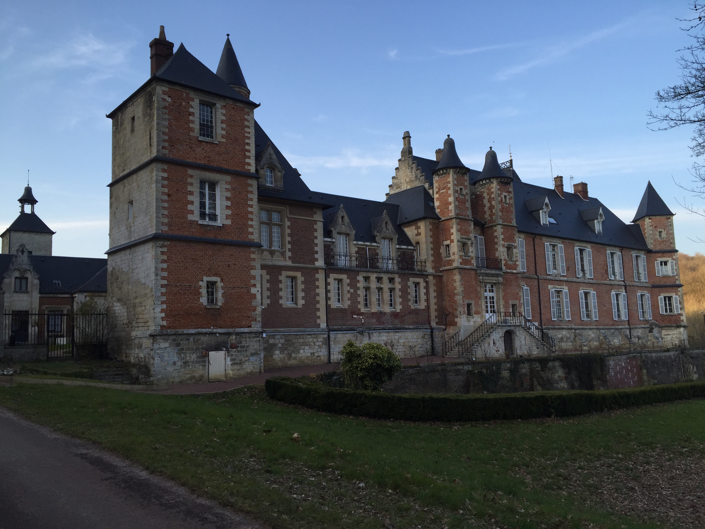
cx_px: 352
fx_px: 591
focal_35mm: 29
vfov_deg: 48.2
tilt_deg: +8.5
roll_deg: +2.3
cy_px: 264
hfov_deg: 61.7
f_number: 2.2
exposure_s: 1/648
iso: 32
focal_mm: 4.15
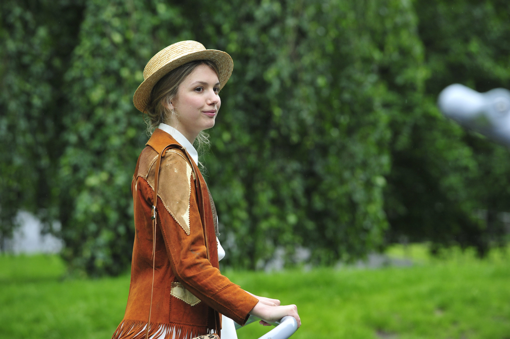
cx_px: 255
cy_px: 170
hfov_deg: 12.5
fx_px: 2336
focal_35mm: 165
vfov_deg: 8.3
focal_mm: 165
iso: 800
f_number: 5.6
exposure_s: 1/400
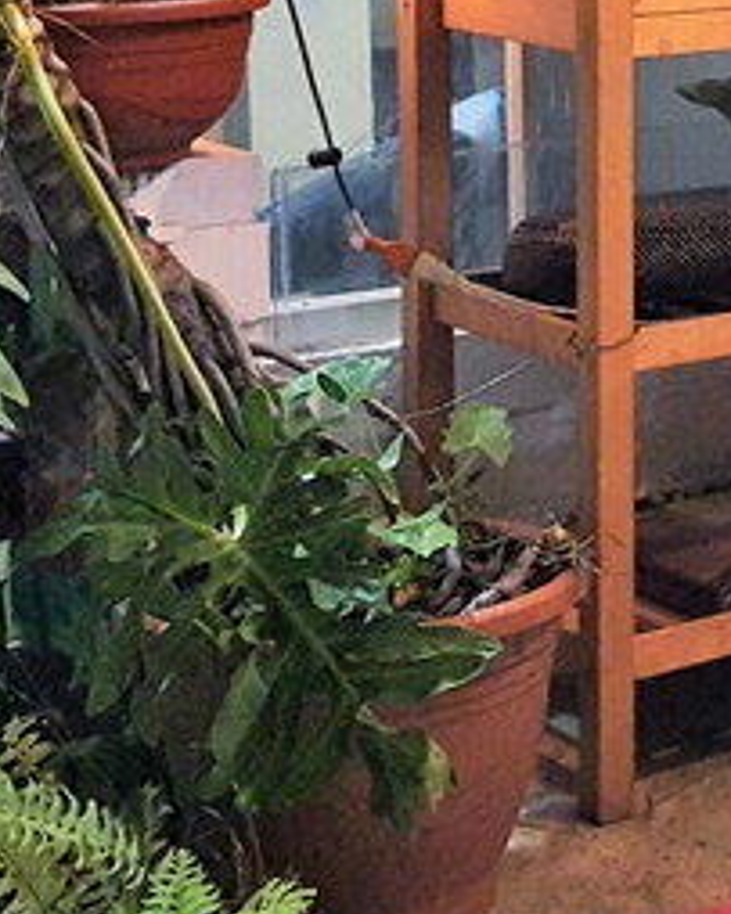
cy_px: 4
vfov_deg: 18.7
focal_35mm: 100
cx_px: 1275
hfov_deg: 13.9
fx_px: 2706
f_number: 1.7
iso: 400
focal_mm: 4.32
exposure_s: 1/40
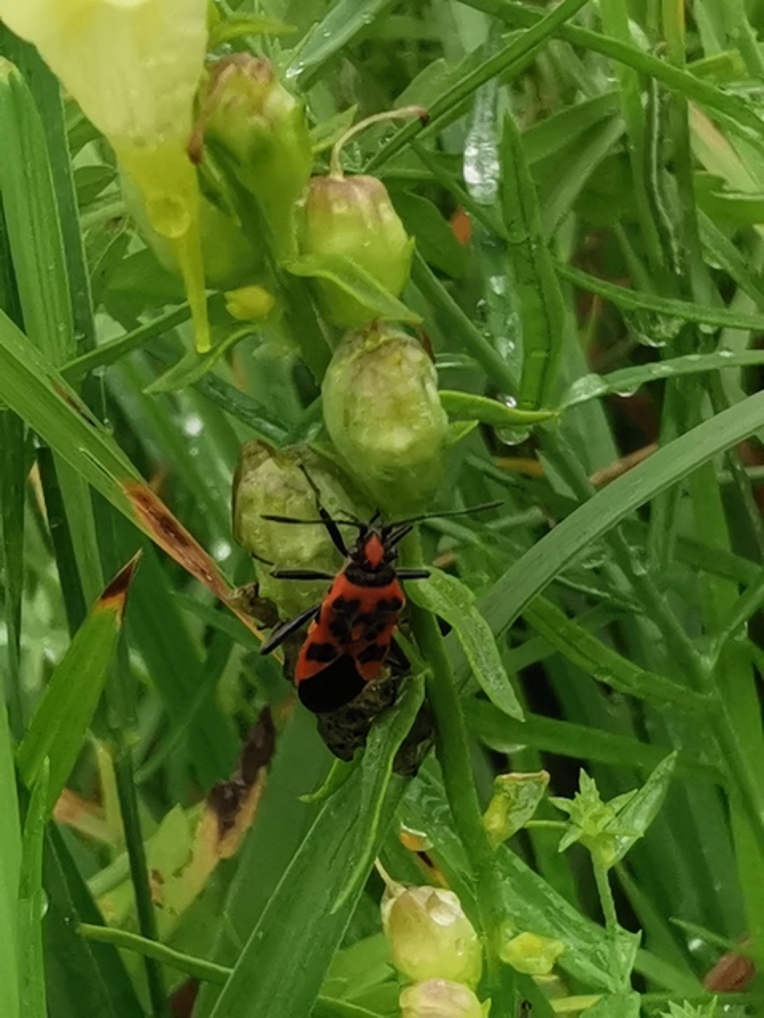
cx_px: 382
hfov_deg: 18.2
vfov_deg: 24.1
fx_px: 2384
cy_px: 509
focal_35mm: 81
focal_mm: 2.26
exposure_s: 1/301
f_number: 2.2
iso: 50
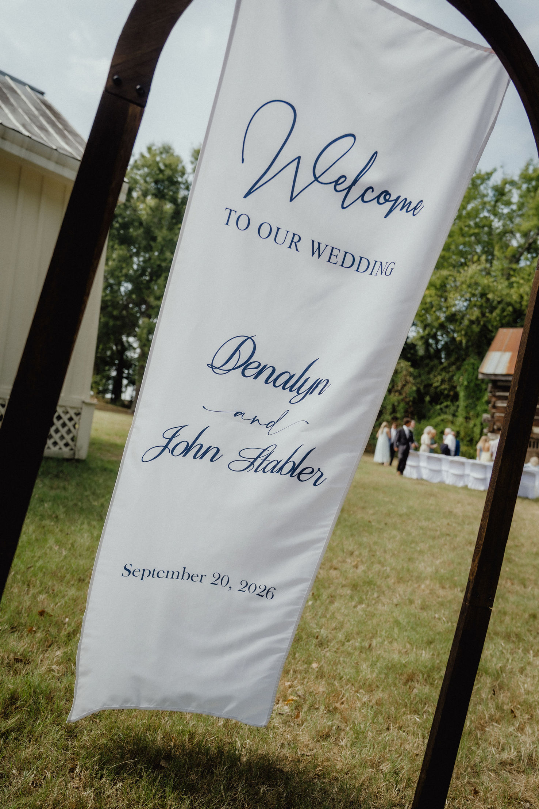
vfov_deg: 69.3
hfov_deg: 49.5
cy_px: 383
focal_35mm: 26
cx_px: 286
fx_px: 584
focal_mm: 24
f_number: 2.8
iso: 100
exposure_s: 1/1600
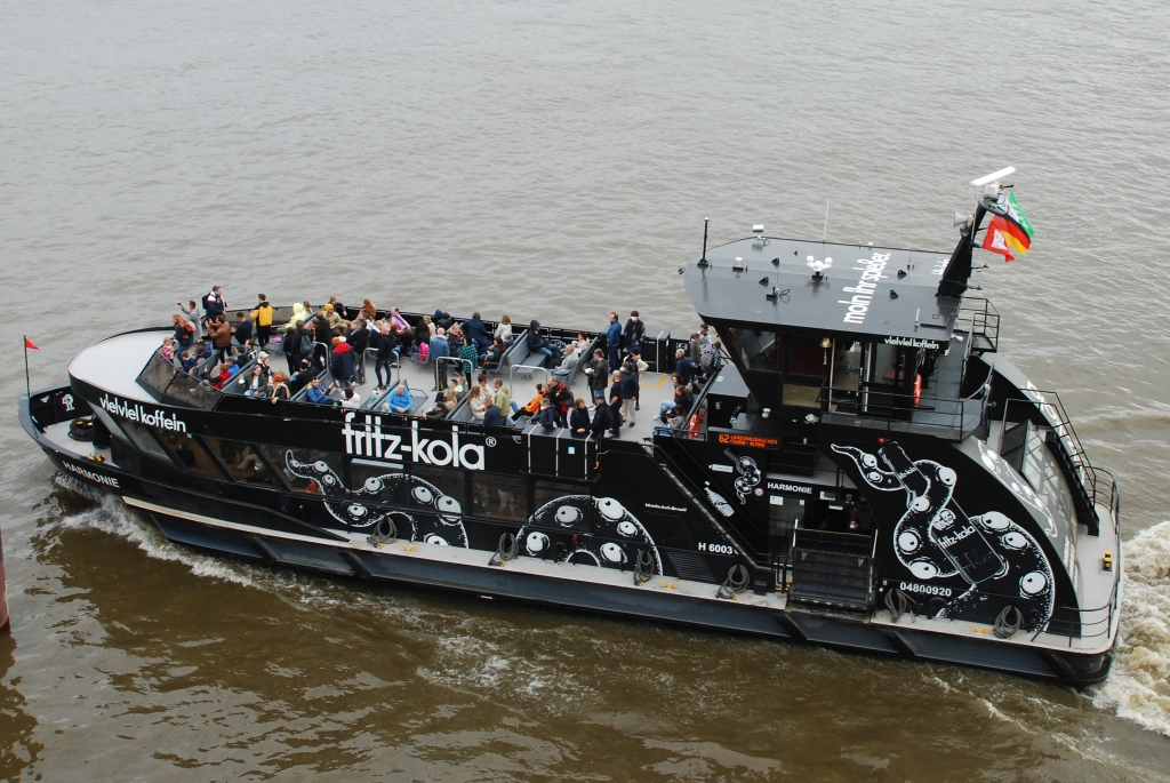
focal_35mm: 46
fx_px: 1513
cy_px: 392
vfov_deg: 29.0
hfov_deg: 42.3
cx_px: 585
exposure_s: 1/60
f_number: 6.3
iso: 200
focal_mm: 31
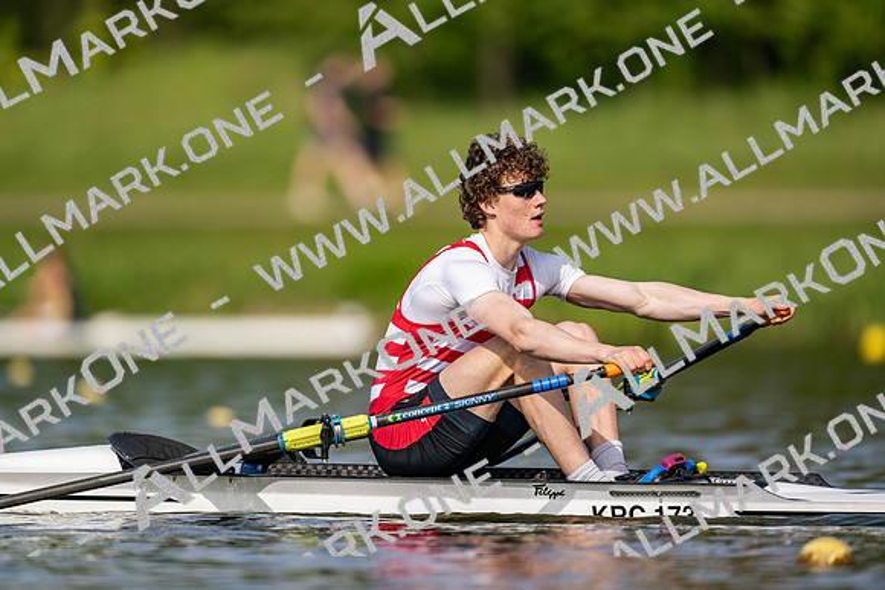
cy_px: 295
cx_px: 442
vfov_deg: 2.3
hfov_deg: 3.4
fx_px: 14753
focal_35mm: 600
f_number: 4
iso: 220
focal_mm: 600
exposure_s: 1/2500
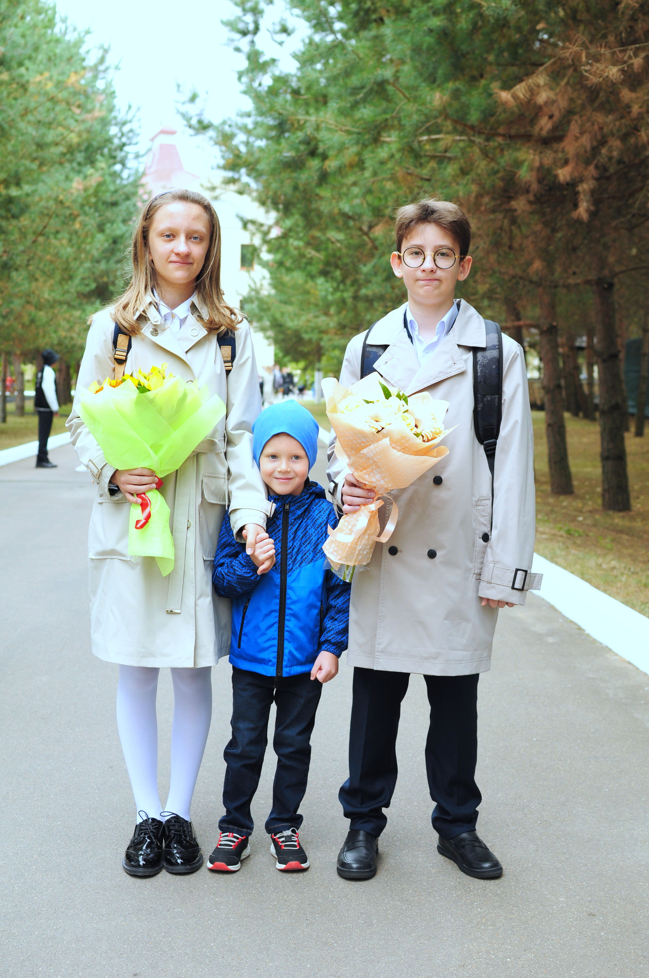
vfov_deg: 37.9
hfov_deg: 25.7
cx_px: 324
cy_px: 489
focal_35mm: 52
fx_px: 1423
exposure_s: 1/320
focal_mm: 35
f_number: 4
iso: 400
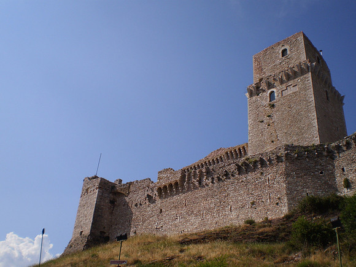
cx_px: 178
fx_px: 370
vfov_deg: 39.7
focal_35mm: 36
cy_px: 134
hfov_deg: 51.4
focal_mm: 6.3
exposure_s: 1/1250
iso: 64
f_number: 4.6
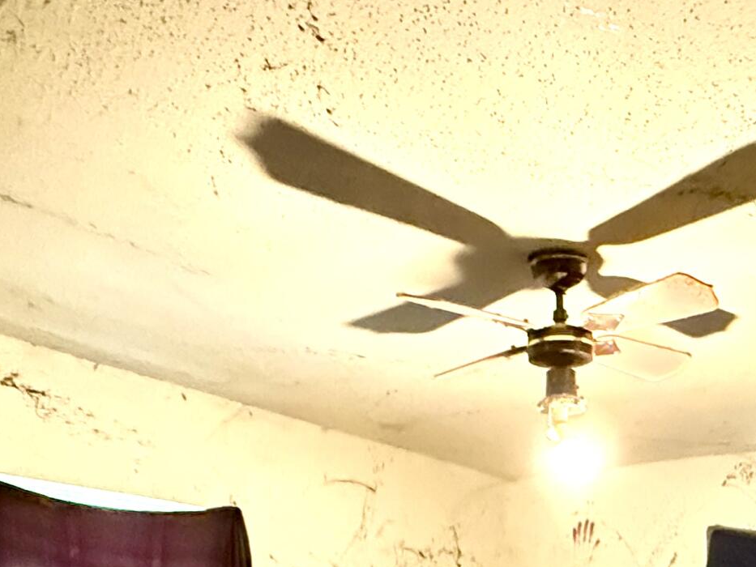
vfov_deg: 27.8
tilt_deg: -1.1
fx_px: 983
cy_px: 697
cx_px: 551
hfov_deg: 41.1
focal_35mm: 45
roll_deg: -0.2
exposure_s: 1/40
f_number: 2.2
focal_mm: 2.22
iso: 1600
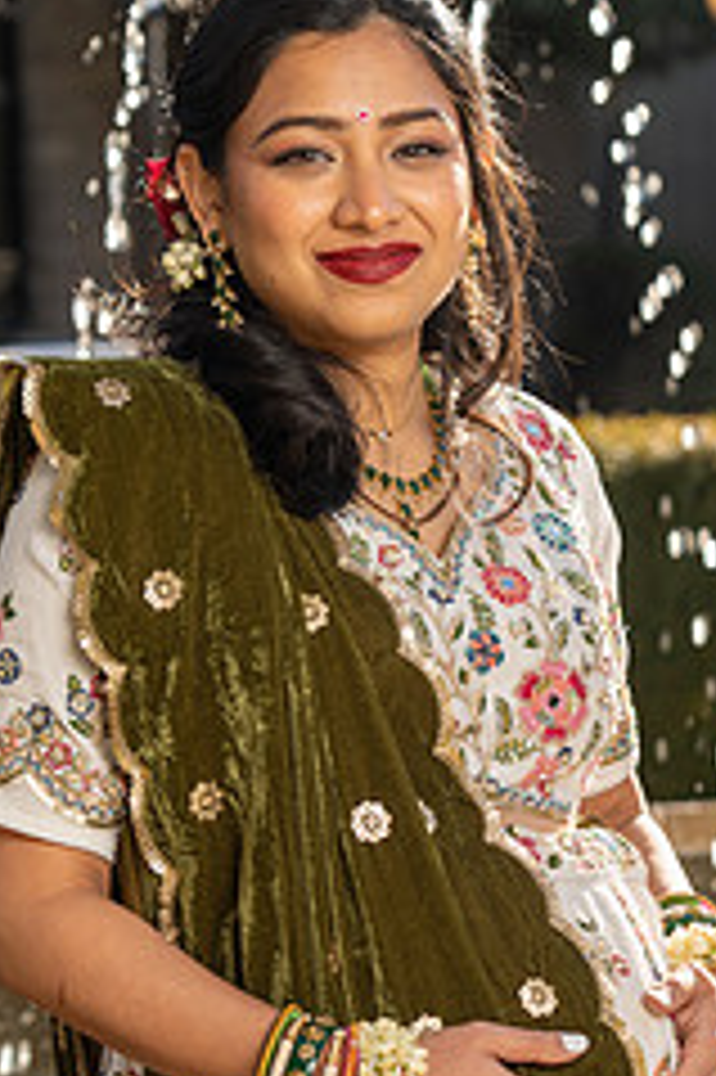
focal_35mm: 162
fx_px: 4840
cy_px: 711
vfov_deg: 12.7
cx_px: 450
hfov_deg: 8.5
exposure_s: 1/200
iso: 100
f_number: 5.6
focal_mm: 86
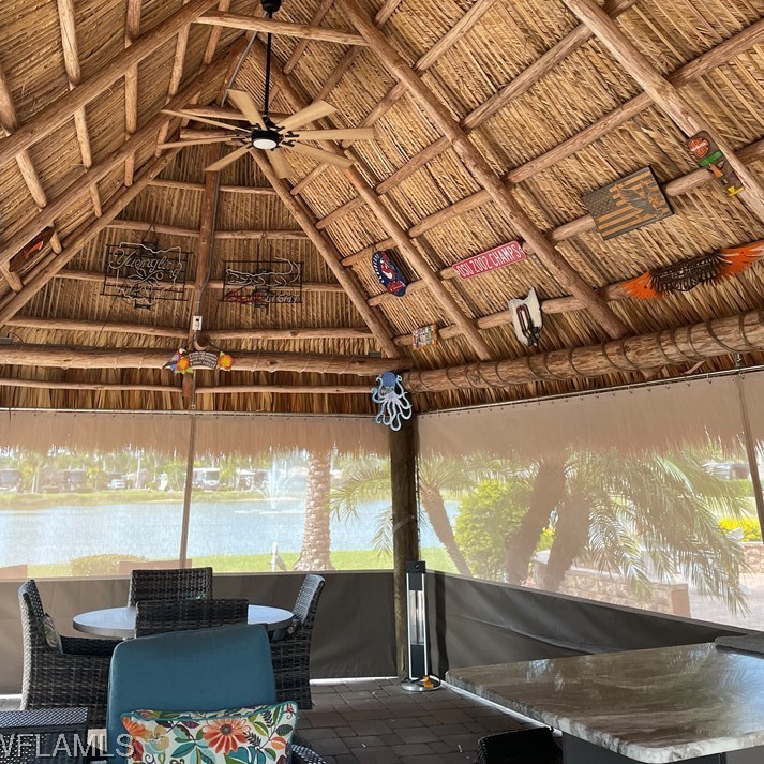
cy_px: 228
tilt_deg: +19.8
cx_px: 370
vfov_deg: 48.5
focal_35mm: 33
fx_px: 824
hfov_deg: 49.7
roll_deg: +0.1
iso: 80
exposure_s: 1/121
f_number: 1.6
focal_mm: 4.2
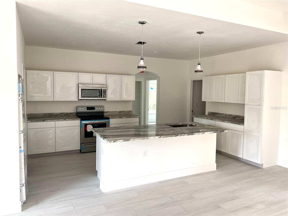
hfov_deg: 67.3
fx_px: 216
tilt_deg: -3.9
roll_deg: -2.2
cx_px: 144
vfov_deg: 53.1
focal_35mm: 26
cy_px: 108
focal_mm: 4.25
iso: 125
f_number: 1.8
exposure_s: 1/121
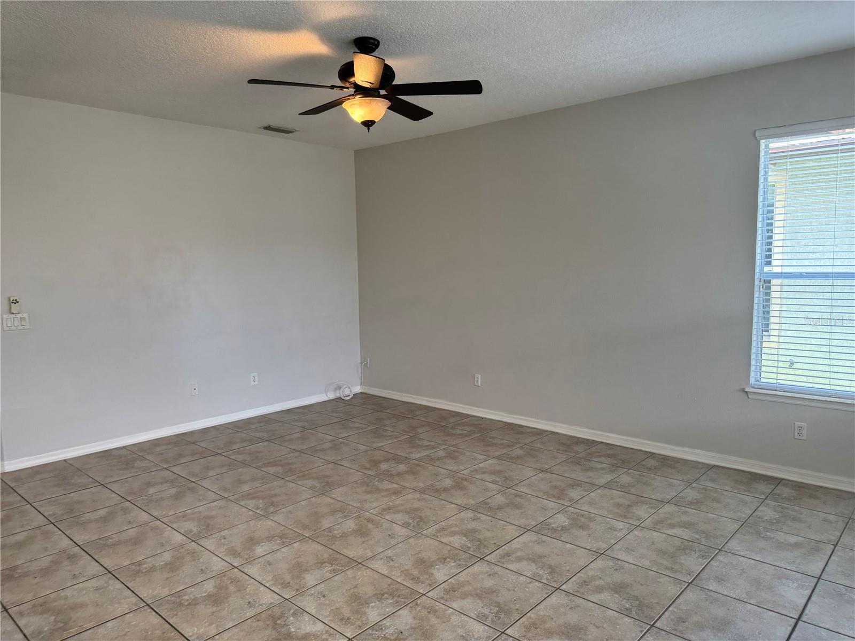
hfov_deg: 71.6
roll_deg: +0.3
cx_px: 428
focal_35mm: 24
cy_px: 320
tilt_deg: -6.7
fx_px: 593
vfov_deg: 56.8
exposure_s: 1/120
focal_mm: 6.76
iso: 125
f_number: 1.78
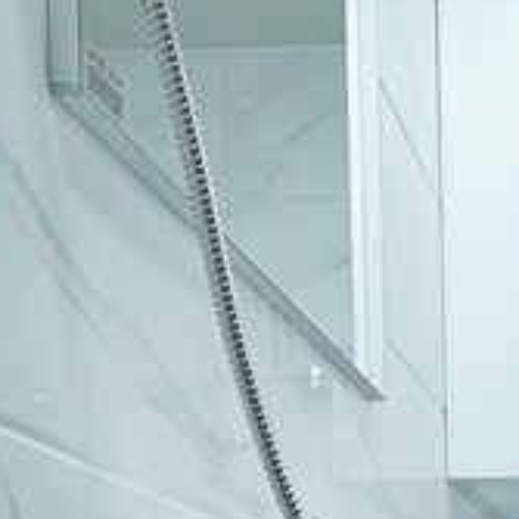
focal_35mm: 61
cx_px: 705
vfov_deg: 24.3
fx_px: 1035
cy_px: 693
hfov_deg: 24.1
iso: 1600
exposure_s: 1/100
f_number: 5.6
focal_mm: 10
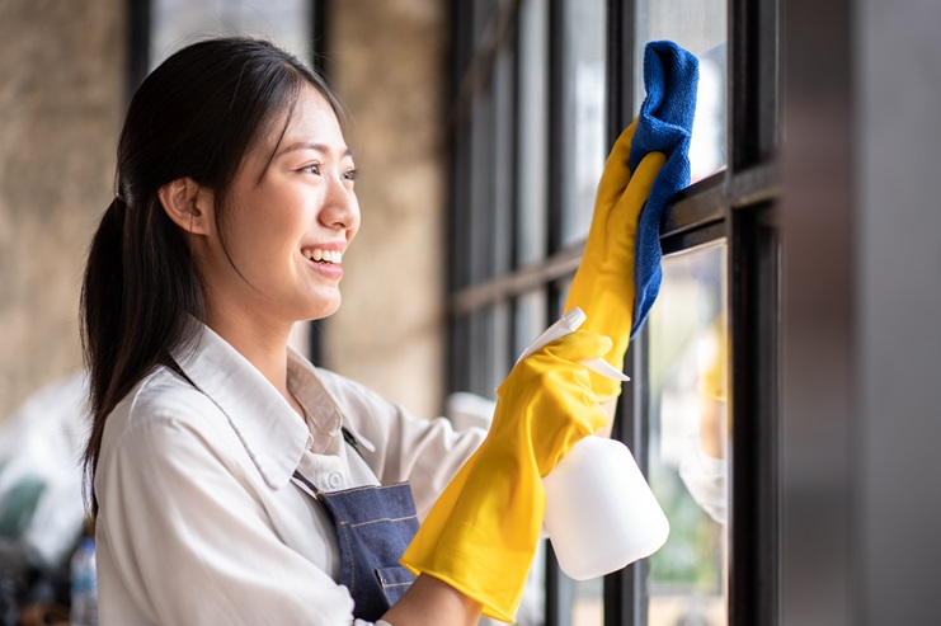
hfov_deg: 36.3
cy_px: 313
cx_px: 470
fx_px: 1437
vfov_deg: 24.6
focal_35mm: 55
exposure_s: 1/160
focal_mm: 55
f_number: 1.8
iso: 100
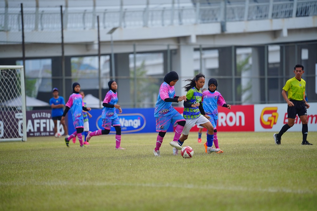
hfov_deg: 10.3
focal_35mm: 200
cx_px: 158
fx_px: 1760
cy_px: 106
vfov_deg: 6.9
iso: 400
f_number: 2.8
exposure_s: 1/6400
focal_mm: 200
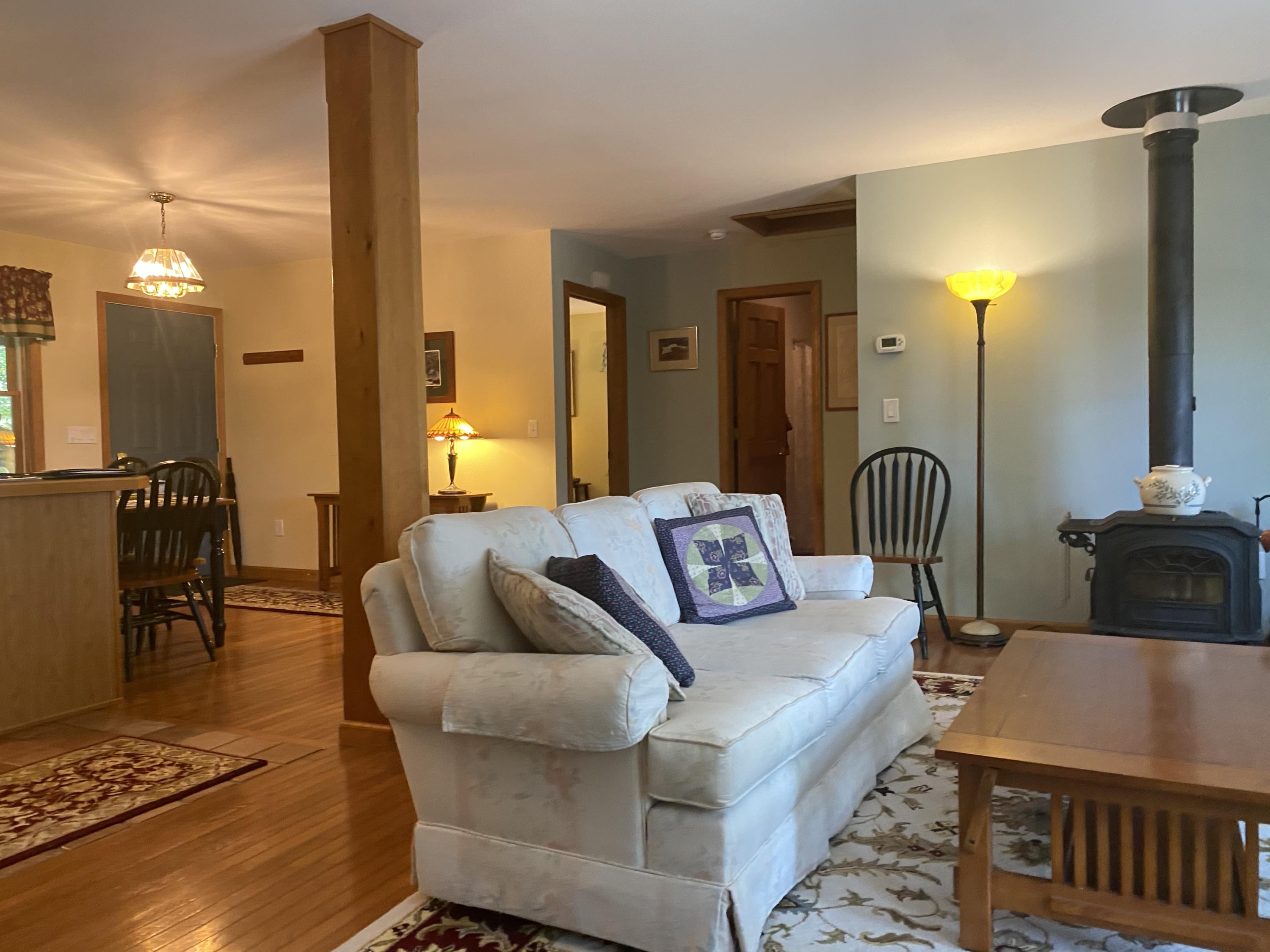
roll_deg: +2.0
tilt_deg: -0.8
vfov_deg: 53.1
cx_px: 635
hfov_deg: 67.3
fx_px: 954
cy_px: 476
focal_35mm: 26
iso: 160
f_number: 1.8
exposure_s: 1/60
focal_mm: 4.25
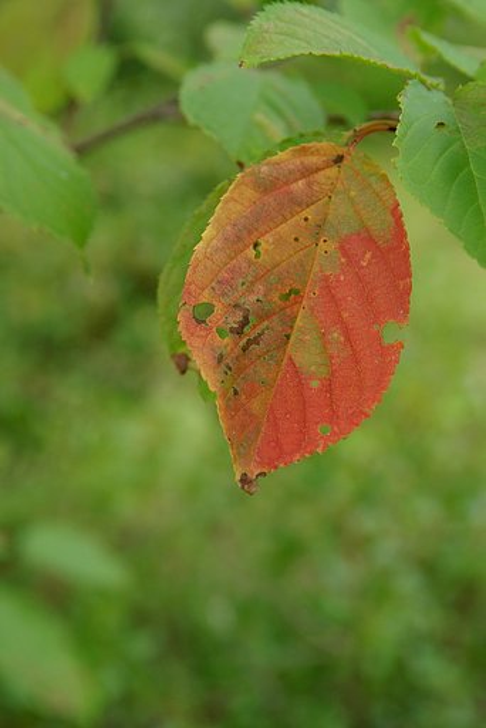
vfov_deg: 27.0
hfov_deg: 18.2
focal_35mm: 75
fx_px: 1517
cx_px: 243
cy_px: 364
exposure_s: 1/160
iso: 200
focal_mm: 50
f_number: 4
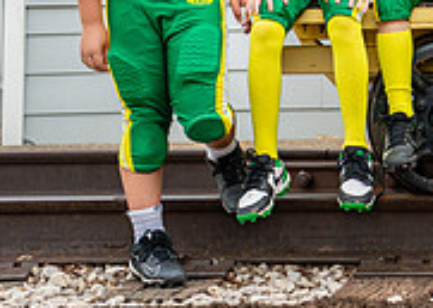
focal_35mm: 178
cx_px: 704
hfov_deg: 10.8
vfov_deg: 7.9
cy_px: -176
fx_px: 2187
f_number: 4
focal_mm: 50
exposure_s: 1/800
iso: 800
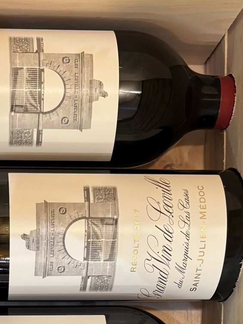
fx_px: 805
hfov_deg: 16.9
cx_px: 18
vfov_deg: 20.9
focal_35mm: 86
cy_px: 413
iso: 200
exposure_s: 1/50
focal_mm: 5.96
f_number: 1.6
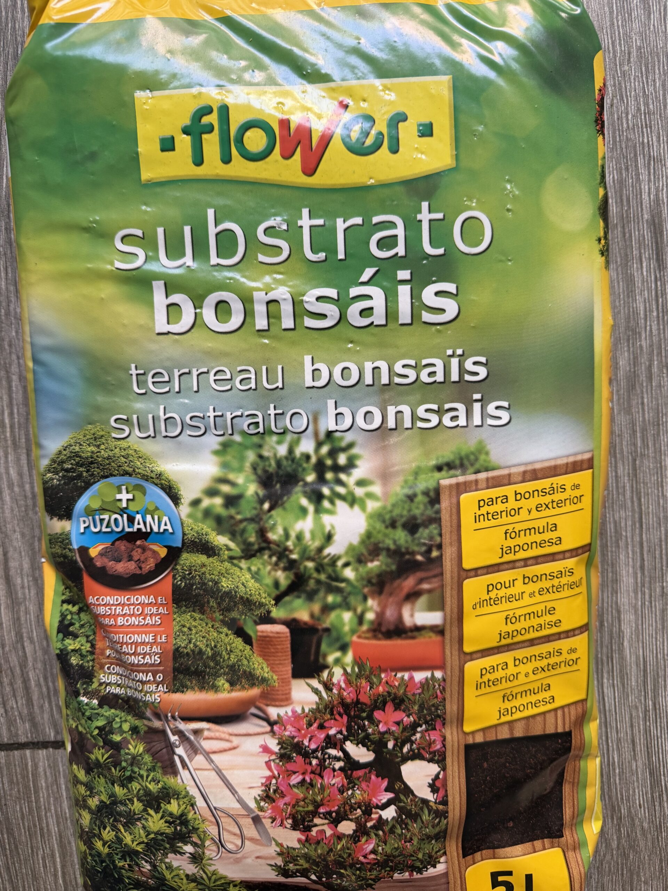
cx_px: 334
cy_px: 446
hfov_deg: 56.8
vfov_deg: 71.6
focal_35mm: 24
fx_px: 618
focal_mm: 6.76
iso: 125
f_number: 1.78
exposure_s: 1/100
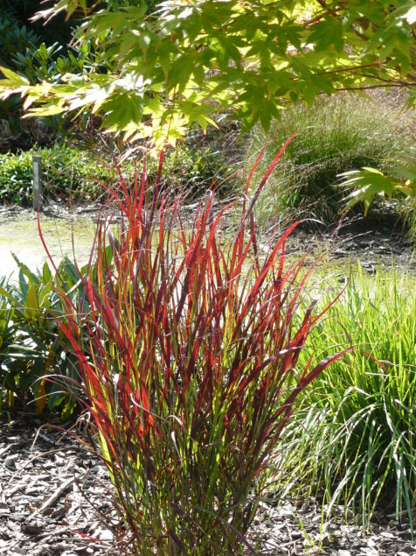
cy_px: 383
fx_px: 1555
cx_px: 270
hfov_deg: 15.2
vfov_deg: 20.2
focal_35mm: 97
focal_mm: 11
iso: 100
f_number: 4
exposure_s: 1/250
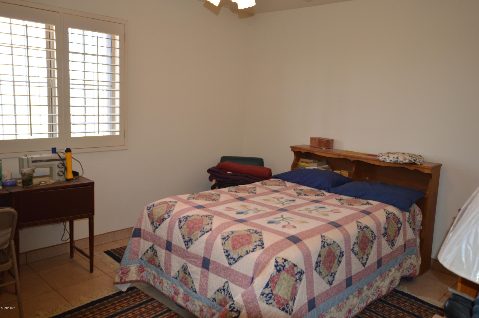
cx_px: 240
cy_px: 159
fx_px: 399
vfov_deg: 43.5
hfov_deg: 62.0
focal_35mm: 30
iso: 400
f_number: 4
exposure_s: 1/80
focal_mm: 20
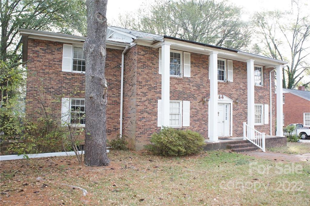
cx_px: 155
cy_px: 103
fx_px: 232
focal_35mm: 27
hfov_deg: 67.5
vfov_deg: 47.8
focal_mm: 18
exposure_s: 1/60
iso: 200
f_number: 5
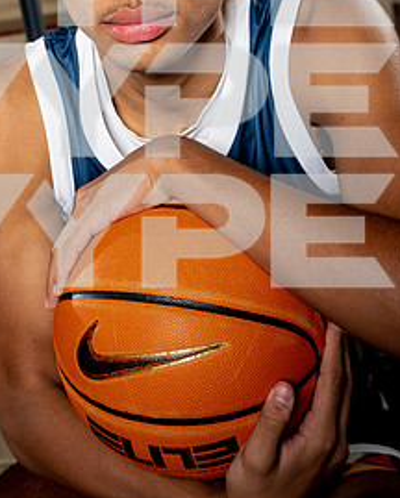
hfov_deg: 26.1
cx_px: 124
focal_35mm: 58
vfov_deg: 31.6
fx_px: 856
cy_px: 102
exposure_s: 1/250
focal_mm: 37
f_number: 5.6
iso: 320
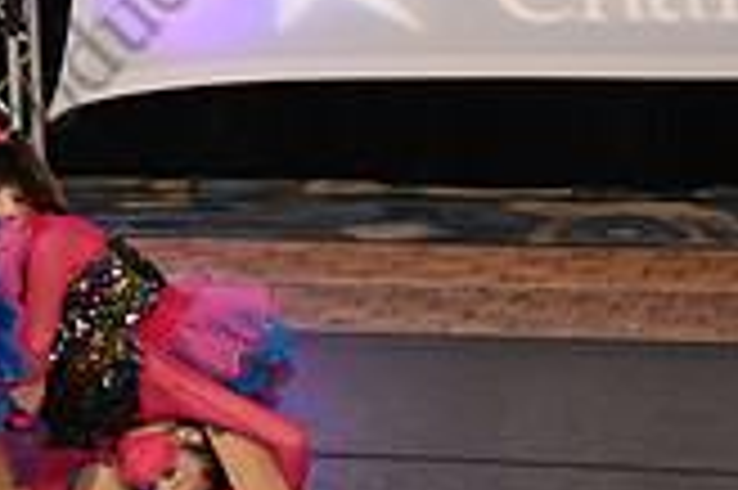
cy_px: 223
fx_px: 3481
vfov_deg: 8.1
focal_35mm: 170
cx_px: -68
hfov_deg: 11.9
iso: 2500
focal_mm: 48
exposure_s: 1/400
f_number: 3.5
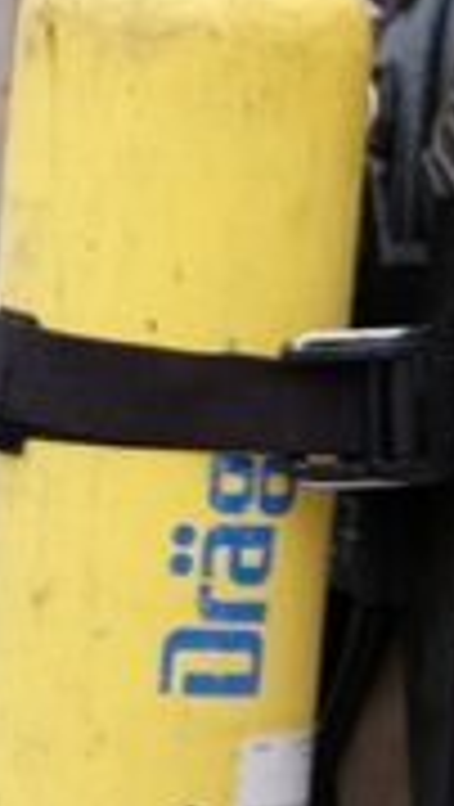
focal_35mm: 277
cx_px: 1470
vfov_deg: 7.8
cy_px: 74
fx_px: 5914
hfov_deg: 4.2
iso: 400
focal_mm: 45.2
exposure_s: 1/160
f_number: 5.6
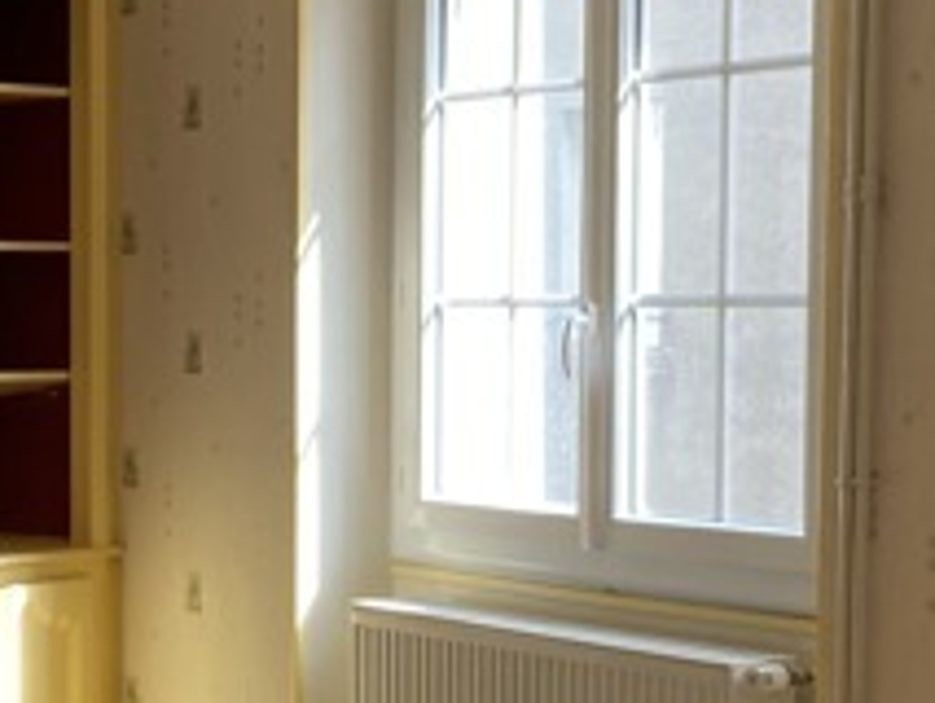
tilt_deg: -3.7
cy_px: 554
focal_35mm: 105
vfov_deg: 14.0
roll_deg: -0.2
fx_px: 2838
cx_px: 127
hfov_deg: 18.5
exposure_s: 1/121
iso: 64
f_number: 1.8
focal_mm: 3.99
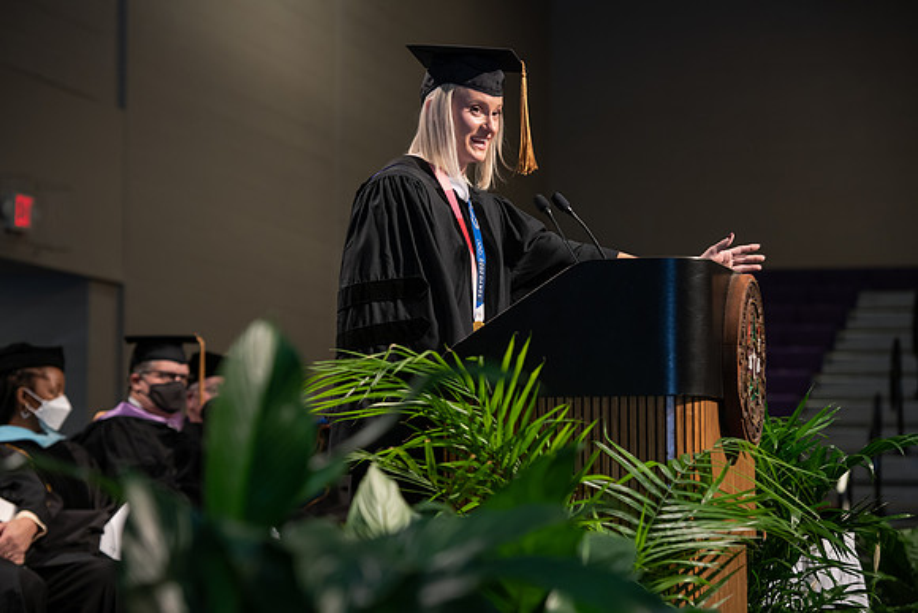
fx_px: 3061
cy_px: 306
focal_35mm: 120
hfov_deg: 17.1
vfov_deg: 11.4
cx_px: 459
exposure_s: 1/200
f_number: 4.5
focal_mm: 120
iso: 640
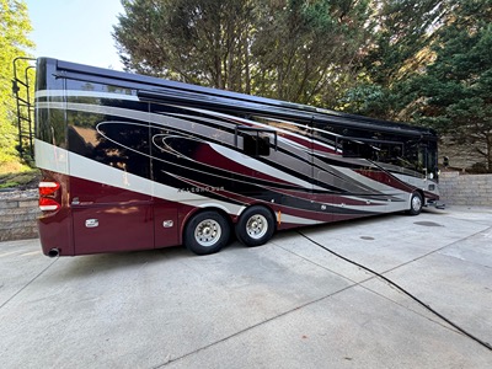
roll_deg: +3.5
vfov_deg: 85.7
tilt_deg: -0.6
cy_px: 184
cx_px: 246
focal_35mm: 14
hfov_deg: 102.1
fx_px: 199
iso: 125
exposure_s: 1/121
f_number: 2.2
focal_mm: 2.22
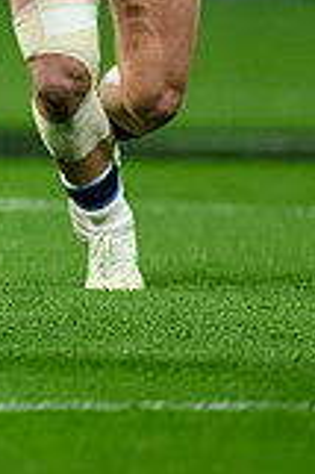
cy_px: 15
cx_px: -762
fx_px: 24726
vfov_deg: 1.1
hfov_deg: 0.7
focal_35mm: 1880
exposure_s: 1/3200
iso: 3200
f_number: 2.8
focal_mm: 400
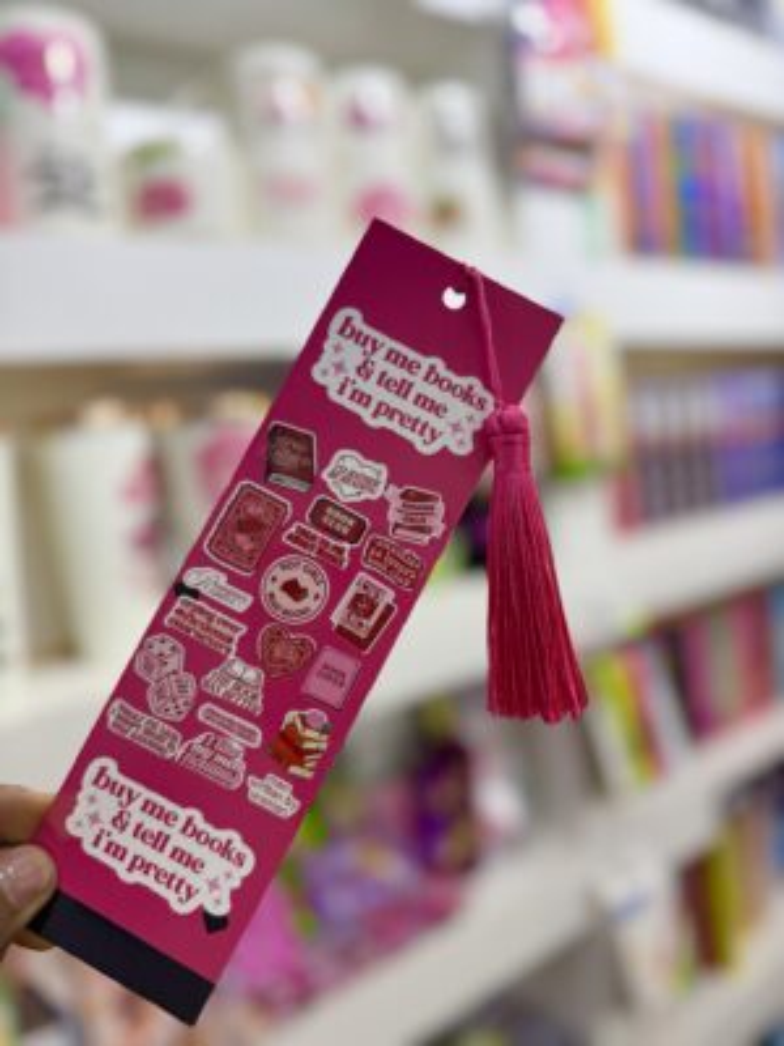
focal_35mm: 24
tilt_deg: -5.1
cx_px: 392
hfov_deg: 56.8
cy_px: 523
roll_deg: +7.4
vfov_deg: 71.6
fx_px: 725
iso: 100
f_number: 1.78
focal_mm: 6.76
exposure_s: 1/222
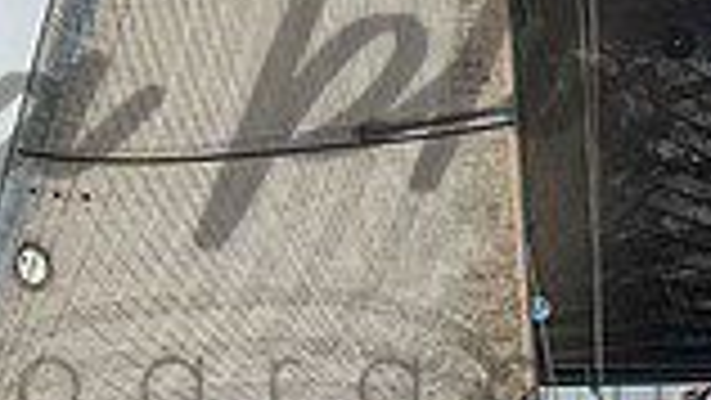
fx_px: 3564
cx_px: 824
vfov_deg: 6.4
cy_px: 103
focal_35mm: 189
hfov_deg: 11.2
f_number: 8
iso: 400
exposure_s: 1/800
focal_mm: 41
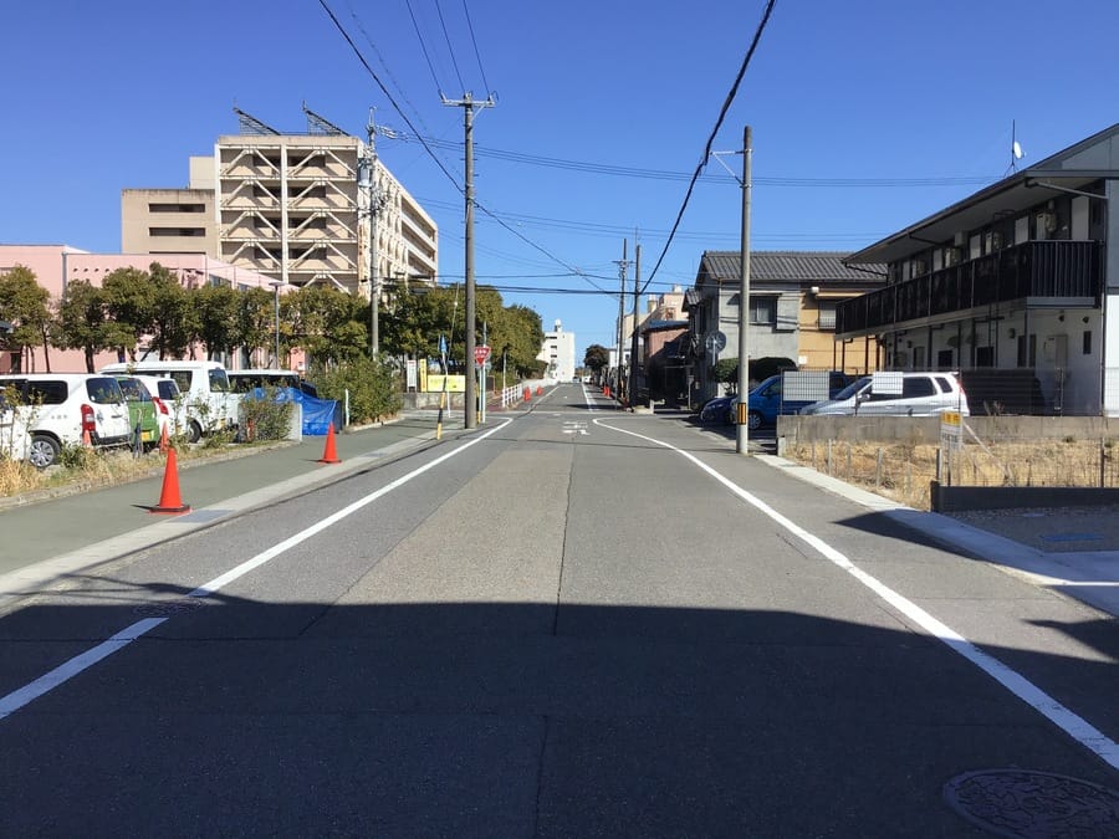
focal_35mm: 31
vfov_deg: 45.4
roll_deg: -1.7
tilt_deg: -1.2
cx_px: 560
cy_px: 420
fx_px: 1002
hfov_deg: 58.4
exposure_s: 1/1335
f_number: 2.4
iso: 25
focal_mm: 3.3
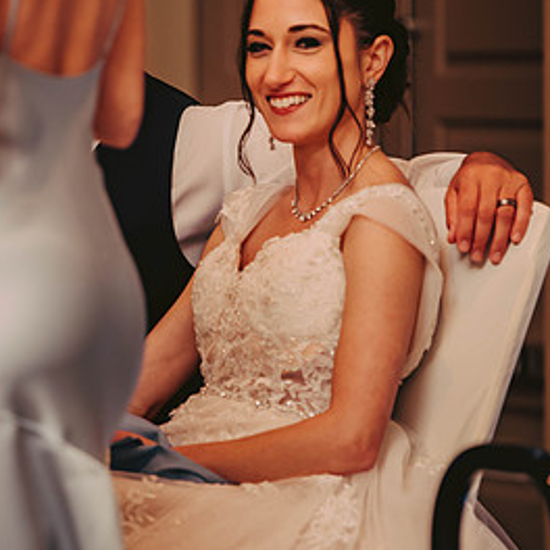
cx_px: 160
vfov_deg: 5.5
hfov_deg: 5.5
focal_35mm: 317
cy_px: 172
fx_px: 5698
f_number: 2.8
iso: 800
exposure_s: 1/60
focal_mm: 170
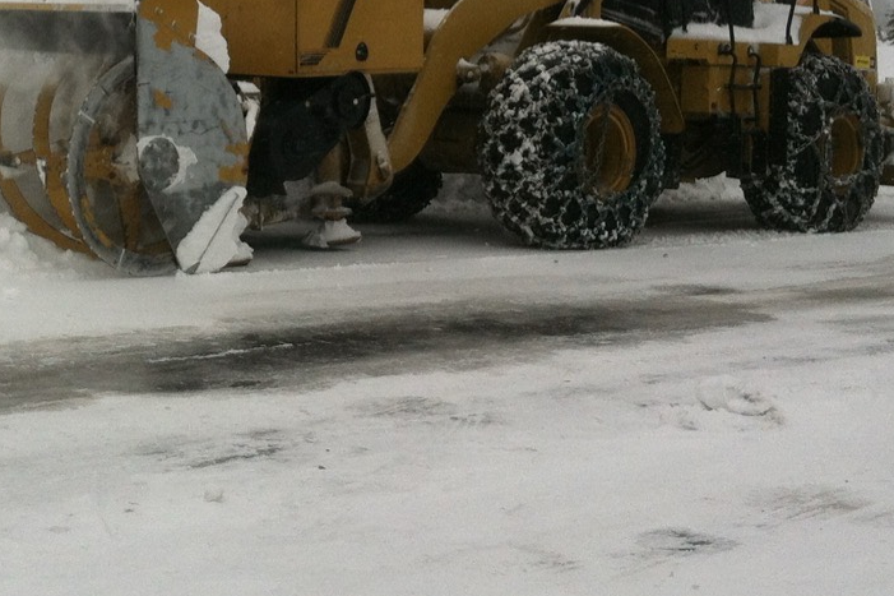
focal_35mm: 83
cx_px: 171
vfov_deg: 16.0
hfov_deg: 24.1
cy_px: -52
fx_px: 2061
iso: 80
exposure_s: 1/1704
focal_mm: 3.85
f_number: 2.8
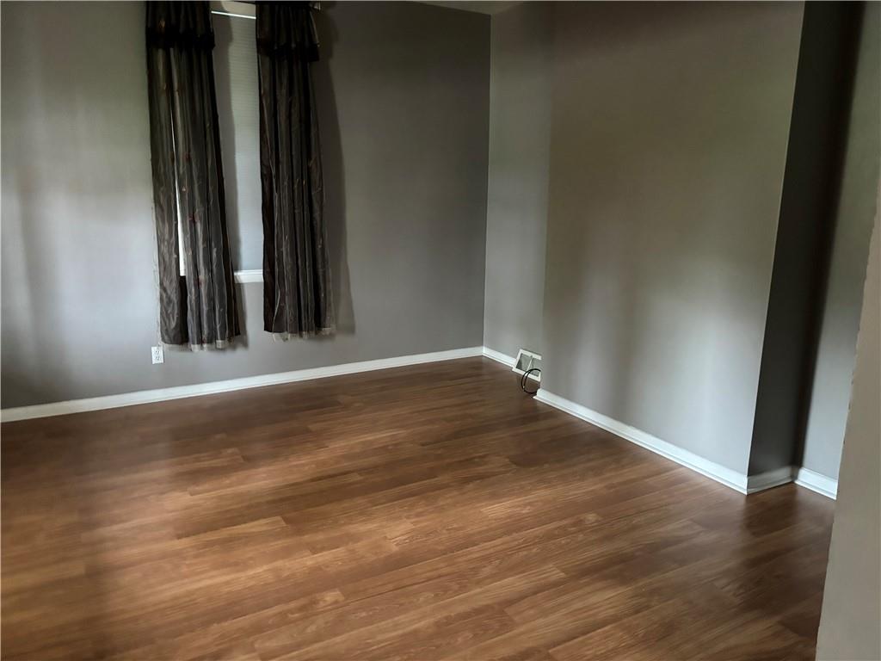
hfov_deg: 67.3
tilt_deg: -11.7
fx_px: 662
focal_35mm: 26
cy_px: 330
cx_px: 440
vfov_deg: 53.1
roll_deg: +0.1
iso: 640
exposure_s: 1/30
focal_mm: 5.96
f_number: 1.6
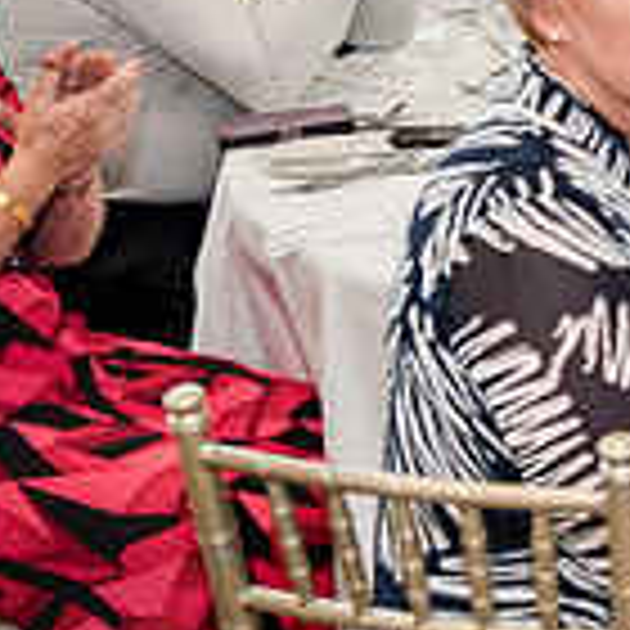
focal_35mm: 123
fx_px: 2533
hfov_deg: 13.0
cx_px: 1071
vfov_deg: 13.9
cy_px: -25
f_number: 3.5
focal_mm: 35
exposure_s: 1/200
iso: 800
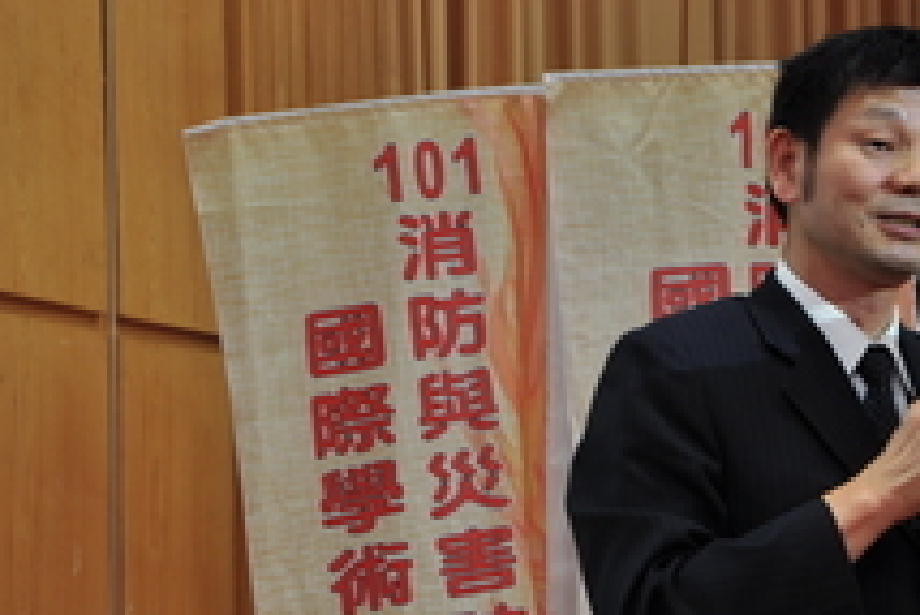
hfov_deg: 9.8
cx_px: 572
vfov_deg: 6.5
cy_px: 460
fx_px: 5368
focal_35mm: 210
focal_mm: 75
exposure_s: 1/30
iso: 200
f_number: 5.3
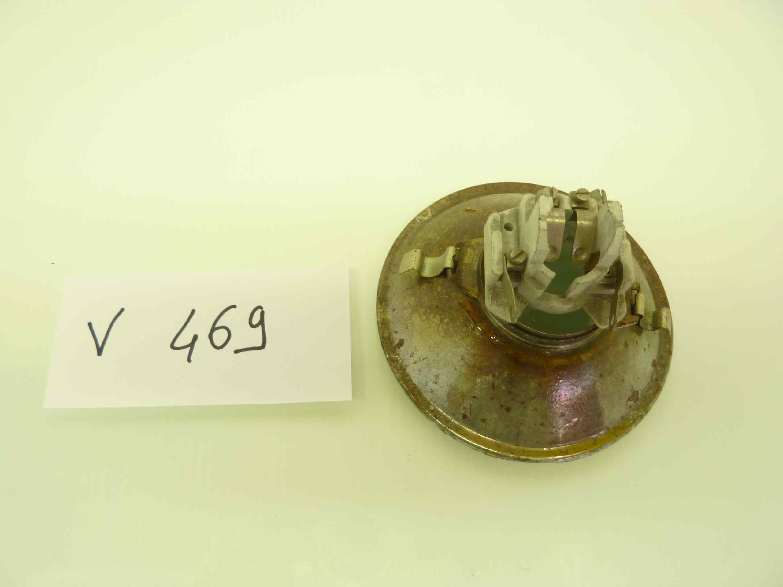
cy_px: 294
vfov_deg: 54.9
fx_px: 565
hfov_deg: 69.4
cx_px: 392
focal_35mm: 25
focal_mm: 4.1
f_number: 3.3
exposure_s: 1/25
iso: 80
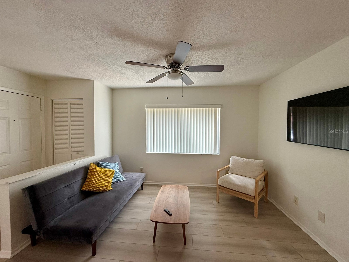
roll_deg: -0.3
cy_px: 131
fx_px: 141
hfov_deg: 102.1
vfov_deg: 85.7
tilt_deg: -0.7
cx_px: 174
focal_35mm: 14
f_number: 2.2
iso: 100
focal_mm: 2.22
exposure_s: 1/120
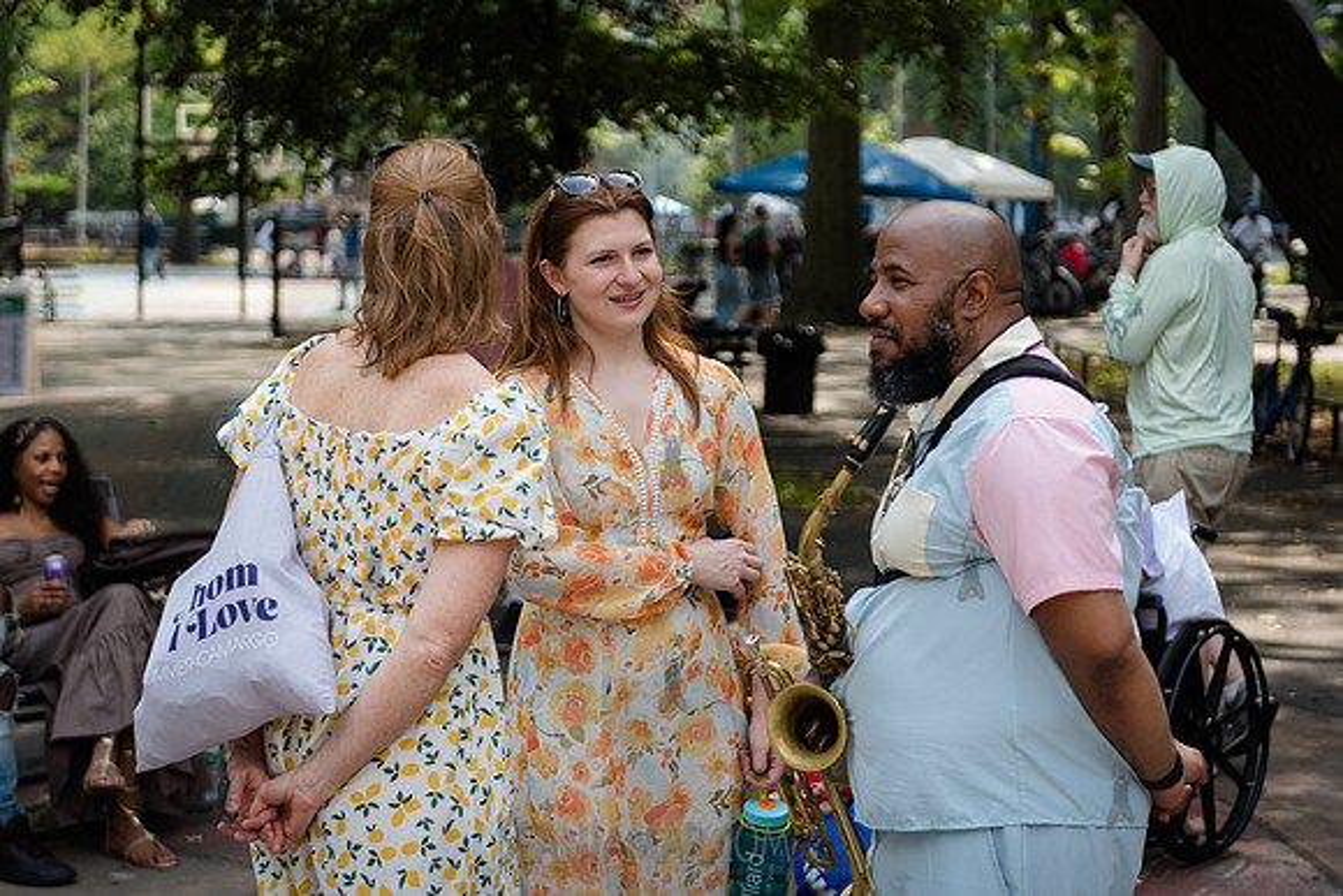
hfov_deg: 26.1
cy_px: 398
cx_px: 664
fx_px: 2902
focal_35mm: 78
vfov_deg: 17.5
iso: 250
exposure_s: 1/1000
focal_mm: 70
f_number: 3.2
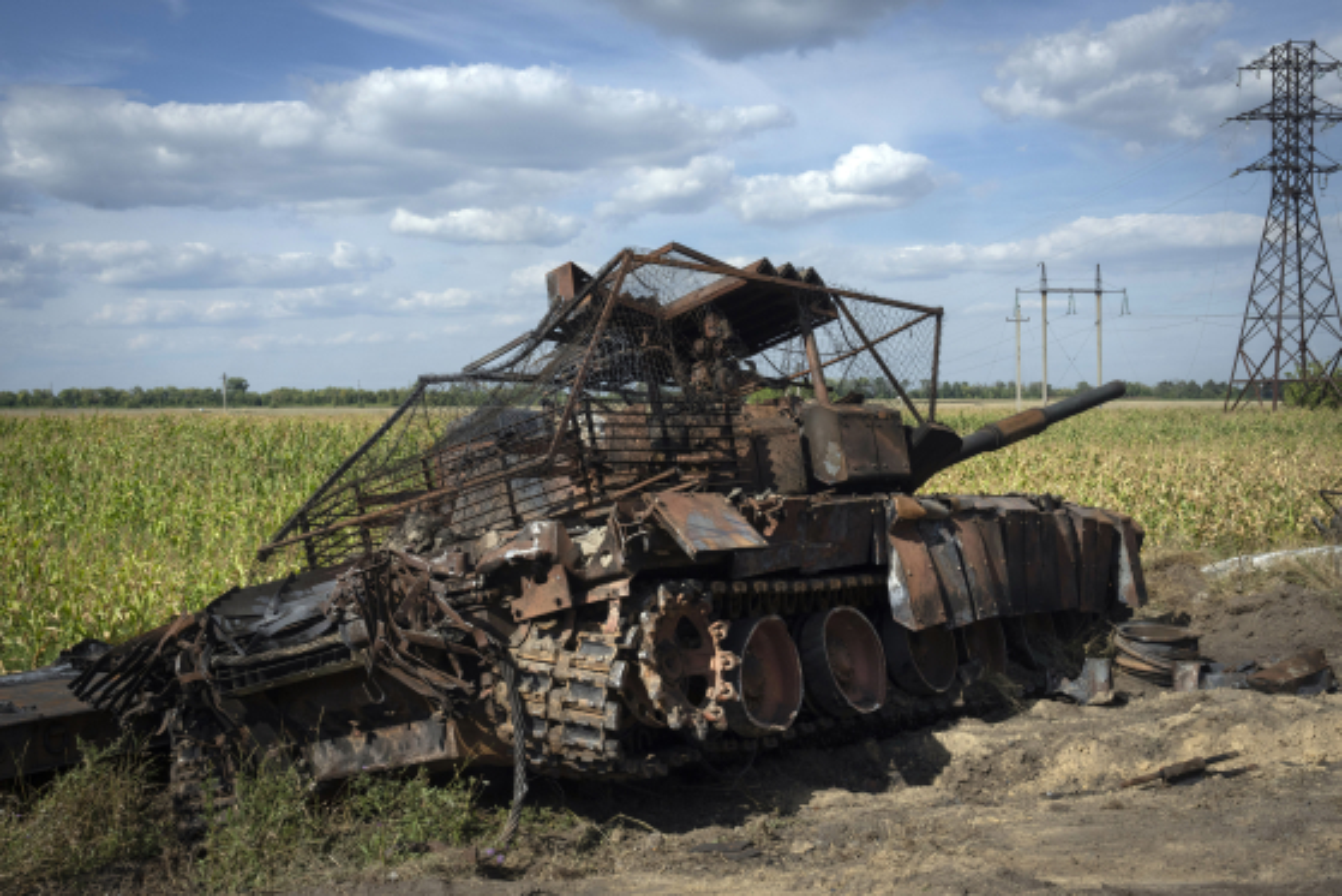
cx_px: 671
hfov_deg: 53.1
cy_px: 448
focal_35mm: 36
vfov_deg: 36.9
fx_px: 1342
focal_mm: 36
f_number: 11
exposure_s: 1/800
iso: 500
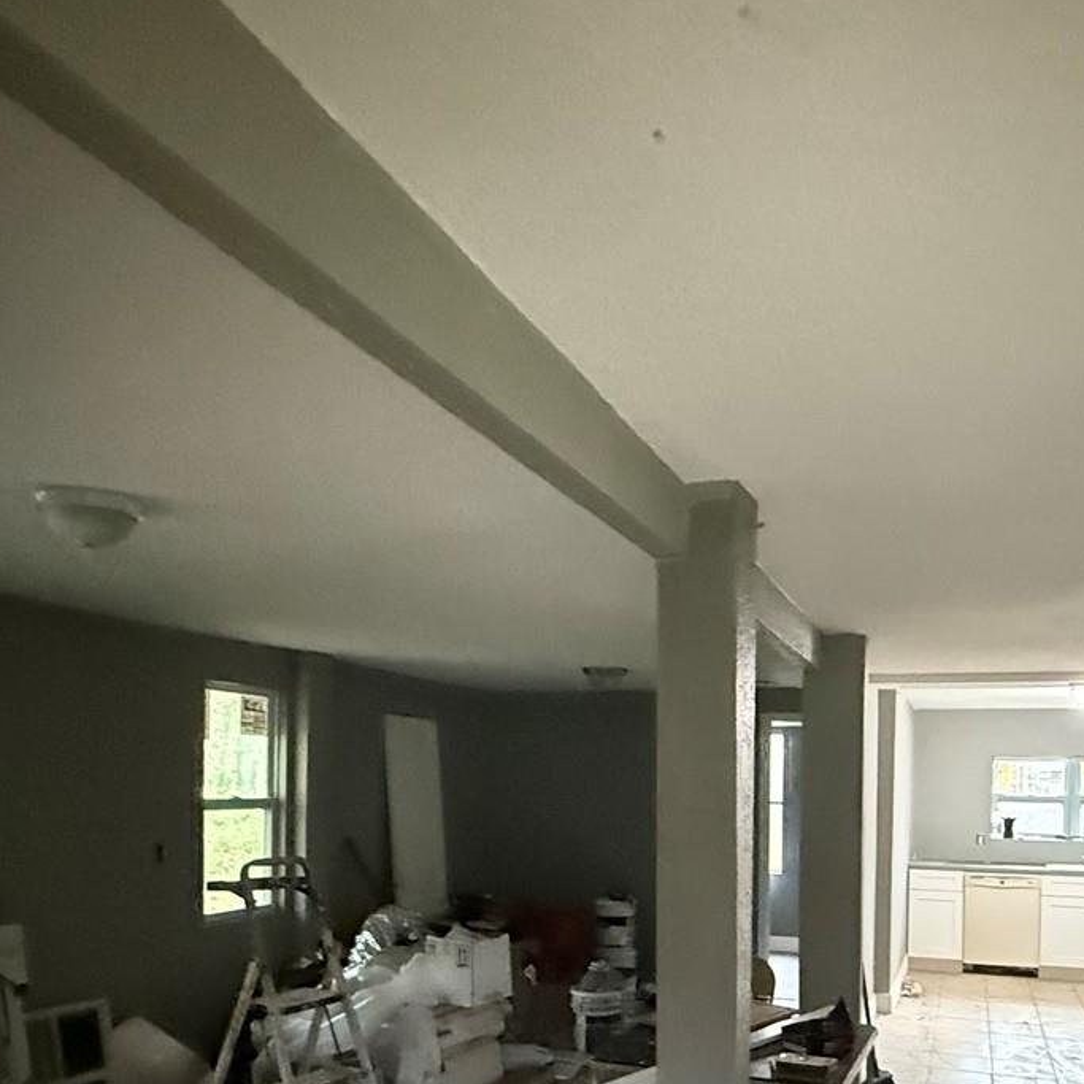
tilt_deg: -0.9
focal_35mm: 29
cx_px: 660
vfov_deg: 53.3
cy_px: 805
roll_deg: -0.5
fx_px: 1027
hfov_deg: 55.1
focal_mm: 2.22
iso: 1600
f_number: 2.2
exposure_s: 1/60
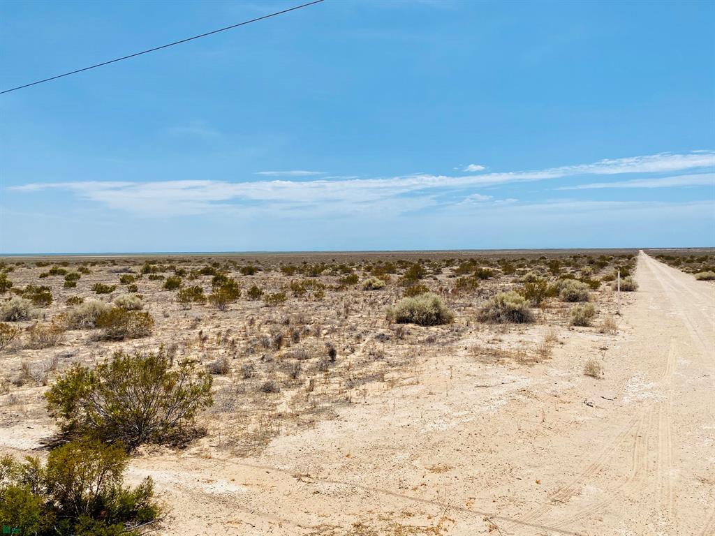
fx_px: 537
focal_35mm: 26
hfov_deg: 67.3
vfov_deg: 53.1
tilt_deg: -0.9
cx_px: 358
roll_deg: +0.8
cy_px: 268
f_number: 1.8
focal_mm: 4.25
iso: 32
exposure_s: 1/6410
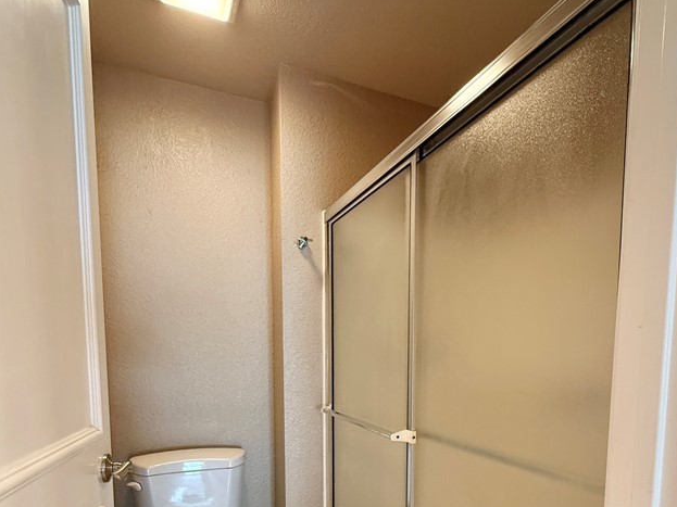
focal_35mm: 23
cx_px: 363
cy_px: 396
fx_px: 450
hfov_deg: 73.8
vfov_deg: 55.3
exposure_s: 1/60
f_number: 2.2
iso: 400
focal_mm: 2.22
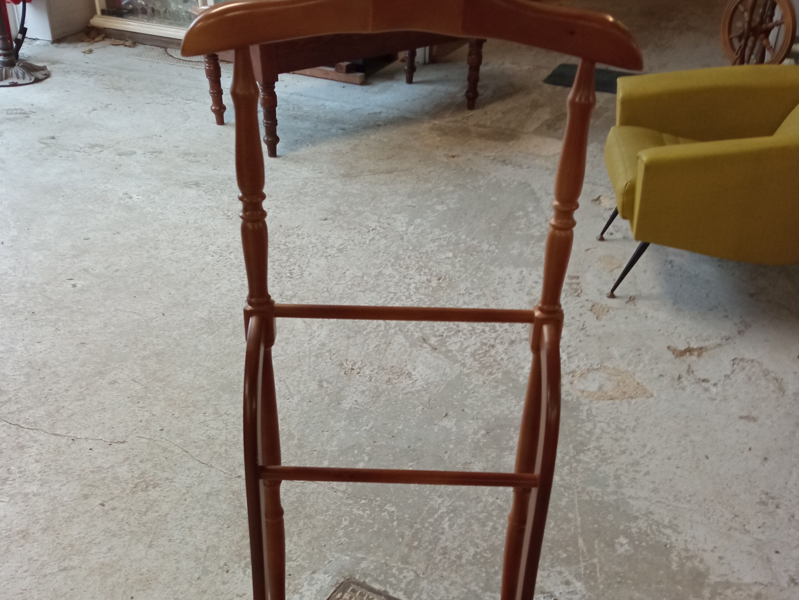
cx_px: 408
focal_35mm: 37
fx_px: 854
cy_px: 417
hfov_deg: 50.1
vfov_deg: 38.1
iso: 346
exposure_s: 1/33.3
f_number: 2.2
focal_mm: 3.79
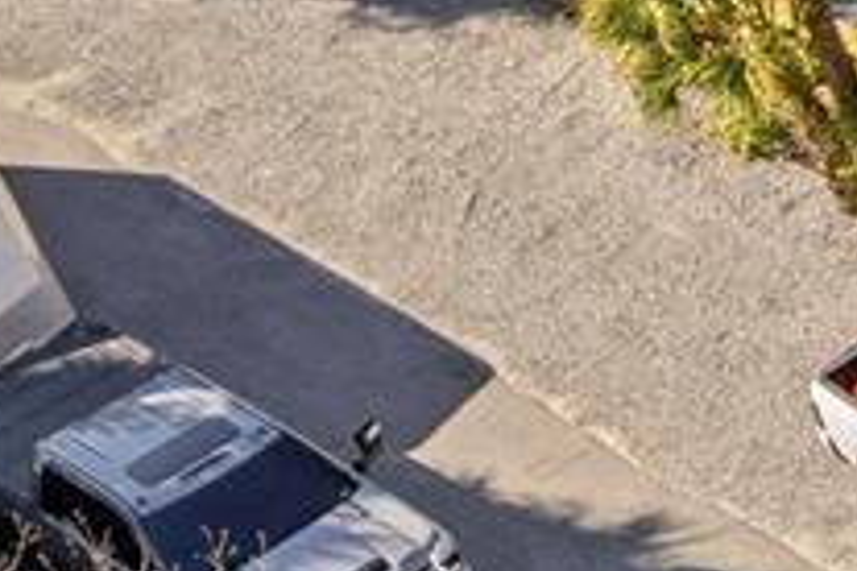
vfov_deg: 12.5
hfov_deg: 13.6
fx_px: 2595
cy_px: 81
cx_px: 2053
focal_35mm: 109
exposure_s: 1/60
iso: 100
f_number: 2.8
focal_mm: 8.4
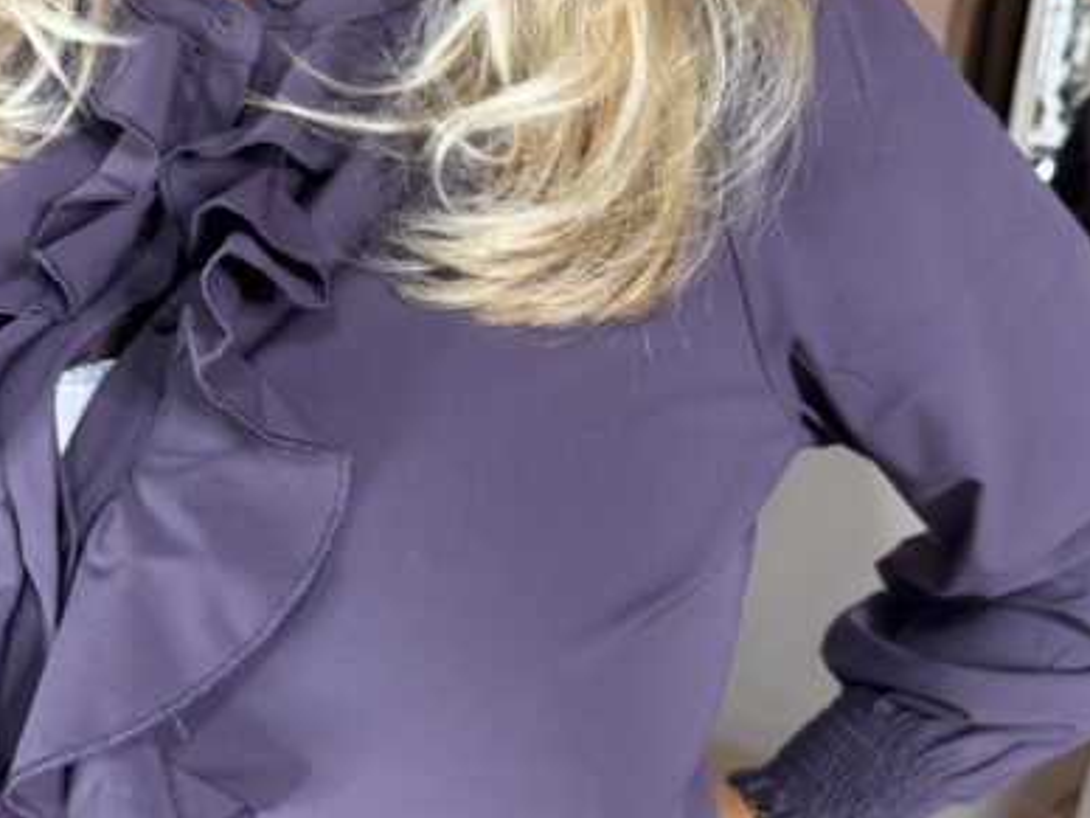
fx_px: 1039
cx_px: 537
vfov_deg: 42.7
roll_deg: -2.7
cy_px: 491
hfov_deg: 55.4
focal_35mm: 33
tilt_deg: -20.8
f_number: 1.78
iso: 125
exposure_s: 1/50
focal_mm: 6.76
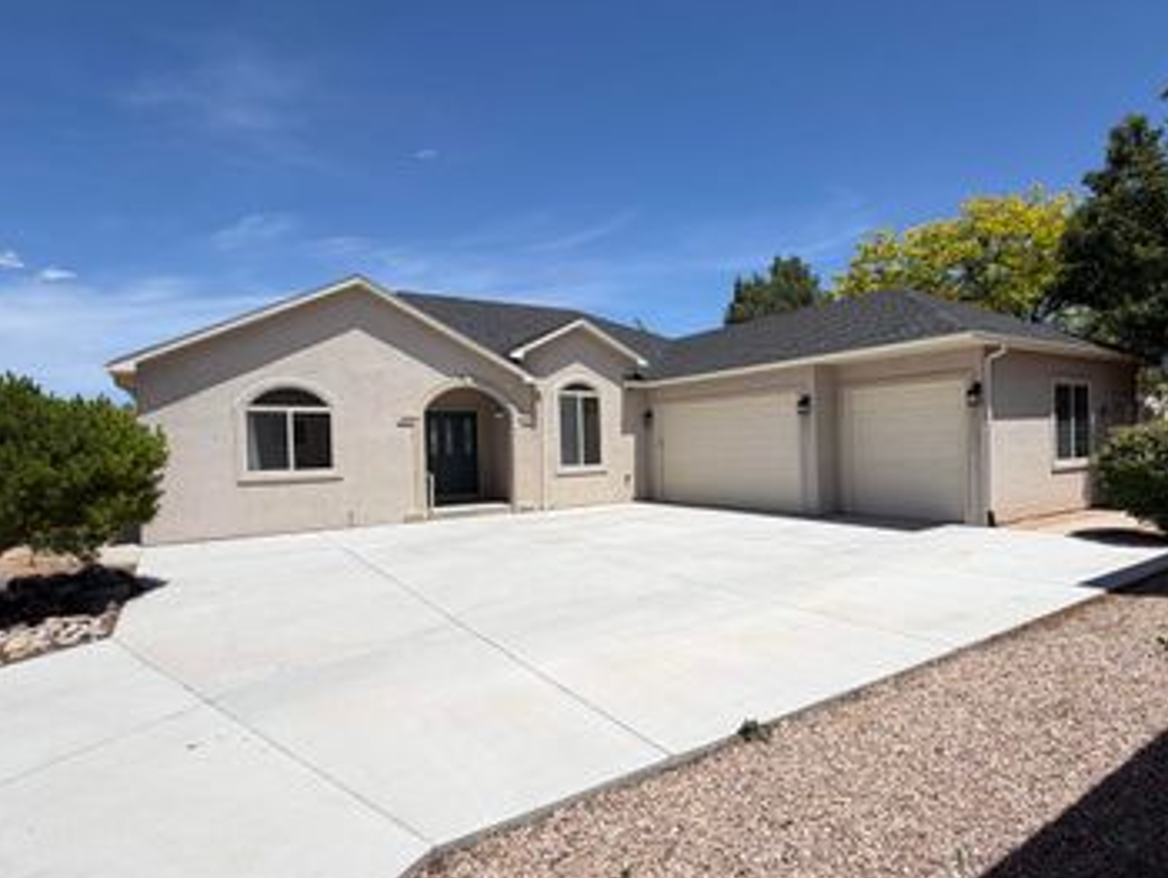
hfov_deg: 81.2
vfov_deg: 66.0
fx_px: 675
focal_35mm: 20
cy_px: 456
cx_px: 671
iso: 20
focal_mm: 2.22
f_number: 2.2
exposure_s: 1/1572
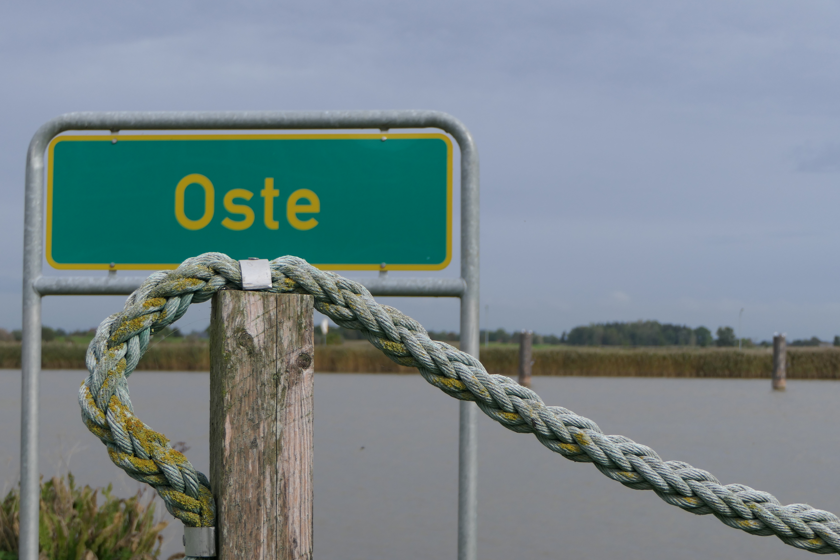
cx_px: 407
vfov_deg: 21.2
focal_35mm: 64
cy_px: 283
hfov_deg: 31.4
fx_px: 1493
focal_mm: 22.7
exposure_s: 1/1300
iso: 125
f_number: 4
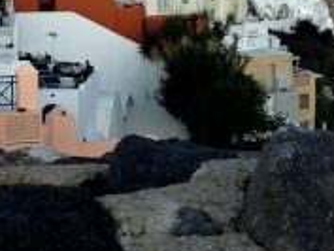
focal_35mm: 106
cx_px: 91
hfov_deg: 18.4
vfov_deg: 13.7
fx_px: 1023
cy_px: -13
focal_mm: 3.81
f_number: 2.2
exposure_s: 1/50
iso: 100
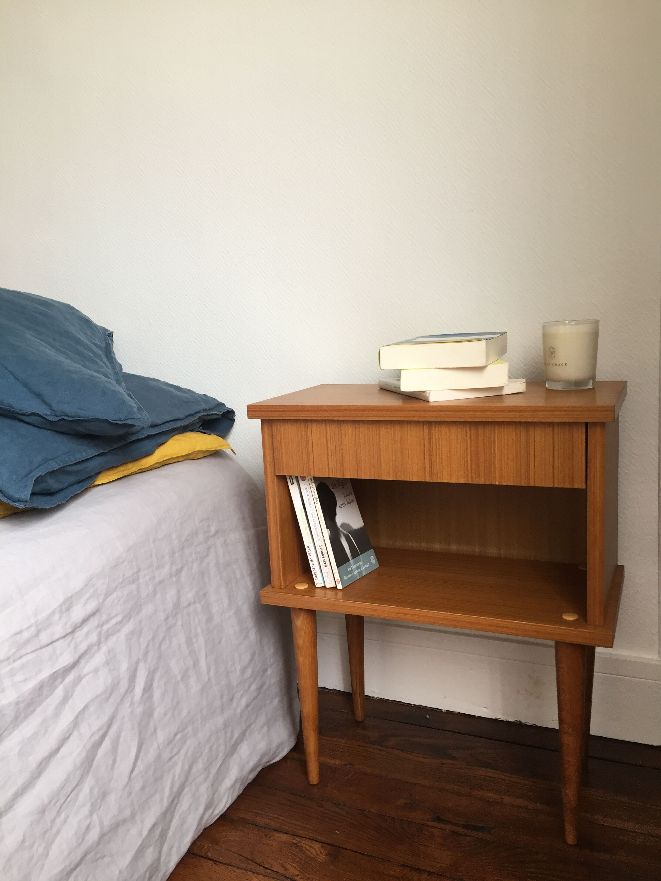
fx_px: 738
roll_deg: +3.4
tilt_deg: -9.7
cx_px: 330
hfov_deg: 48.2
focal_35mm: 29
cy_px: 440
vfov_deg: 61.7
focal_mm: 4.15
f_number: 2.2
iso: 32
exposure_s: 1/33
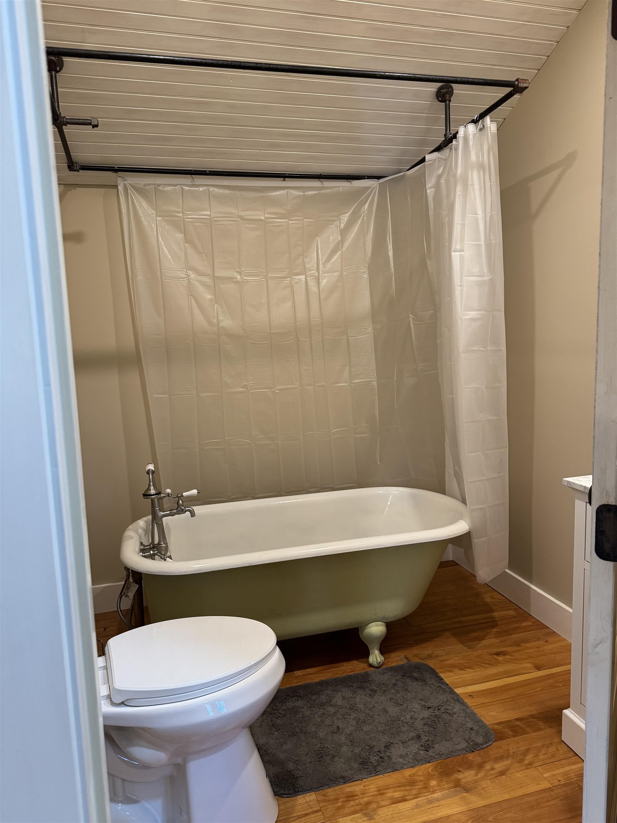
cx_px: 308
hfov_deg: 56.8
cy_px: 412
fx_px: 570
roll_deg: +3.0
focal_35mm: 24
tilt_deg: -7.1
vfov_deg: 71.6
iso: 250
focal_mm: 6.76
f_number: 1.78
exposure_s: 1/60
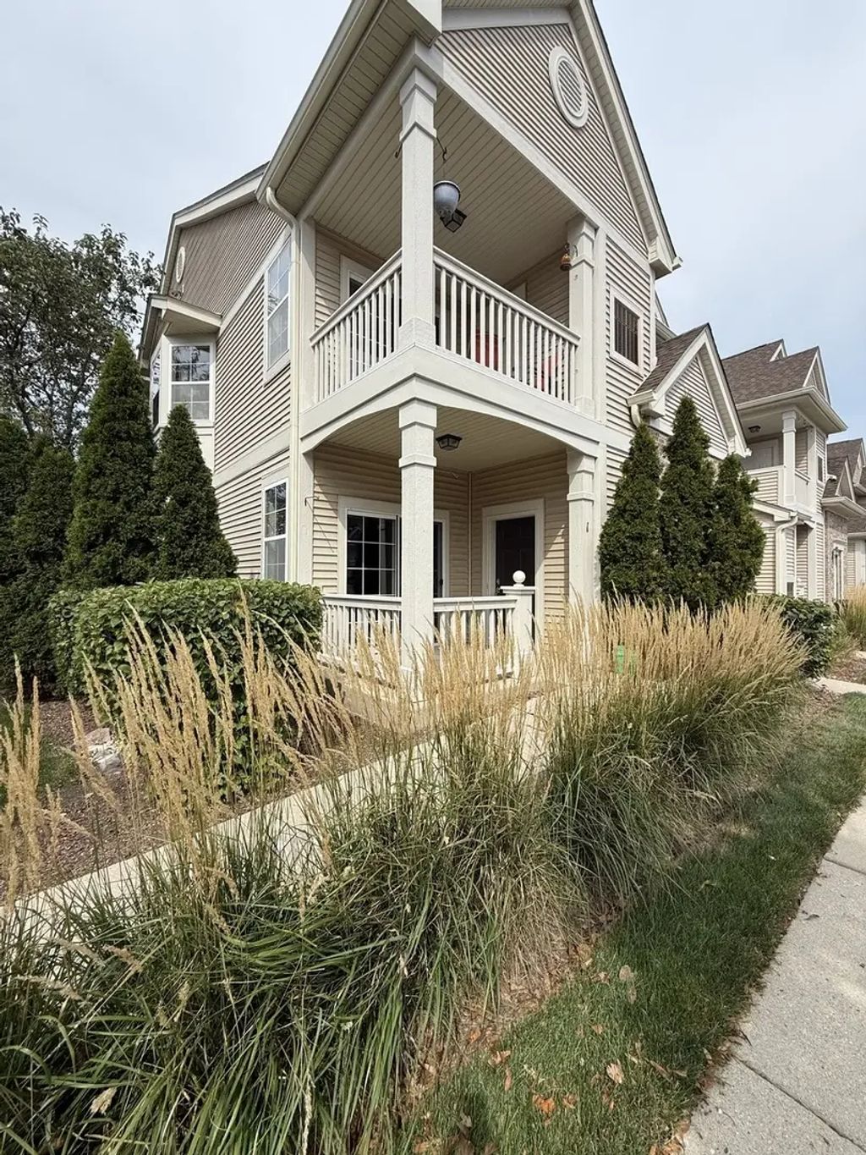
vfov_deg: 102.1
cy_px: 578
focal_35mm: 14
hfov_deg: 85.7
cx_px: 433
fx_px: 467
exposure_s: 1/1961
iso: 50
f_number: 2.2
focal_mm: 2.22
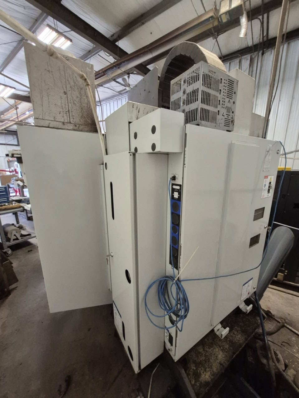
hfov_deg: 89.9
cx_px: 150
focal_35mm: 13
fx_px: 150
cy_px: 199
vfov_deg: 106.2
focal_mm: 1.7
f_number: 2.2
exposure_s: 1/60
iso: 640
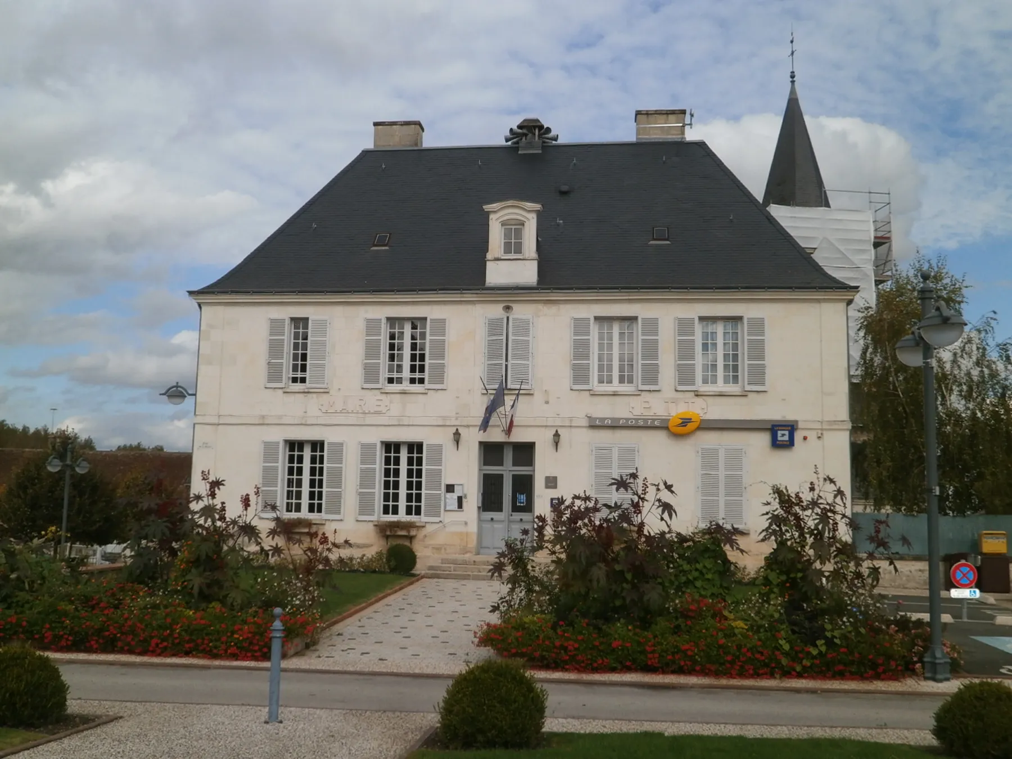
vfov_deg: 39.7
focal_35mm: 36
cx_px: 506
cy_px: 380
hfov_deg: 51.4
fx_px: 1052
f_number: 8.7
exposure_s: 1/250
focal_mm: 6.4
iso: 100
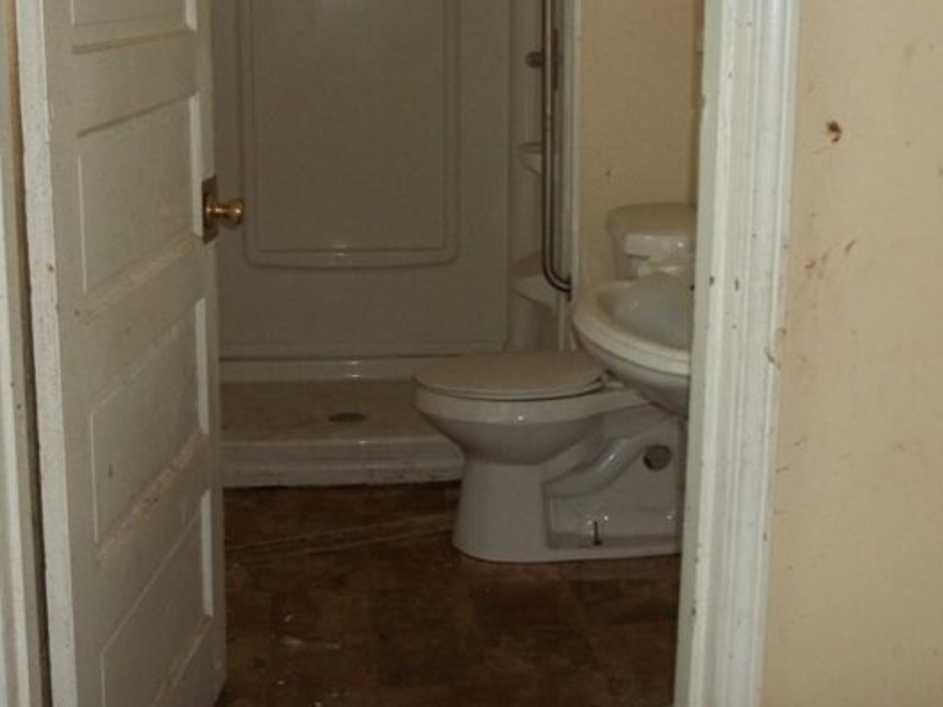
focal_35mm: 50
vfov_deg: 29.0
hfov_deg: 37.7
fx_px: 1362
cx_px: 309
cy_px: 248
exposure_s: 1/30
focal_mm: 5.9
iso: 160
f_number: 3.3
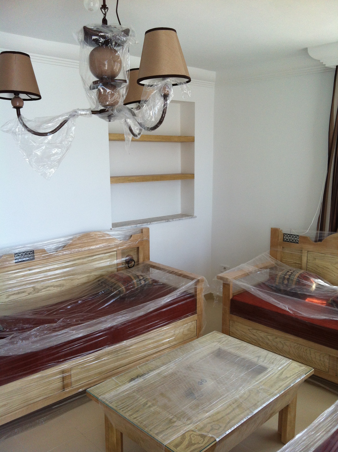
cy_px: 226
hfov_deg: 40.6
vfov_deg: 52.7
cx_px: 169
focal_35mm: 35
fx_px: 457
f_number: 2.8
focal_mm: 3.85
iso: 80
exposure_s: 1/208
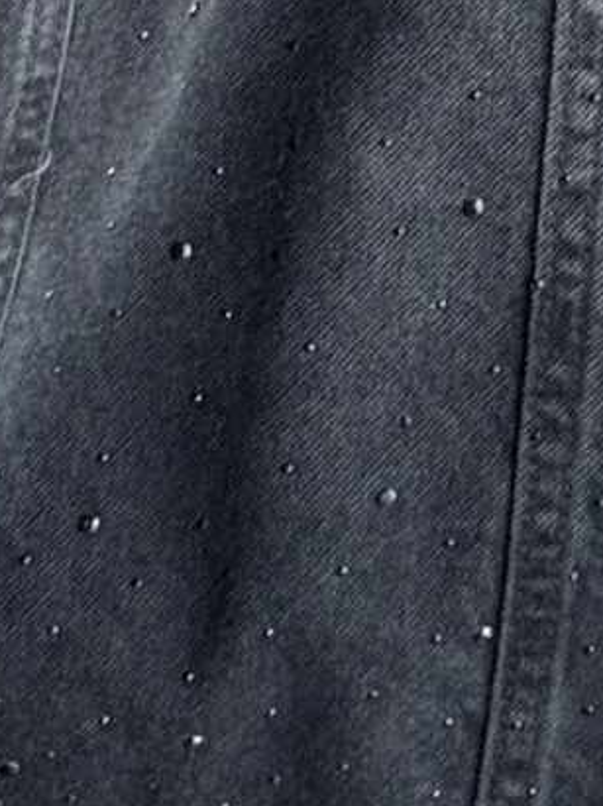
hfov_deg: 4.8
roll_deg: -2.4
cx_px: 1452
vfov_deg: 6.3
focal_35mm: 300
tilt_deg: -27.8
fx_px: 6975
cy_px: -1012
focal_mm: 6.76
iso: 100
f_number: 1.78
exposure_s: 1/83
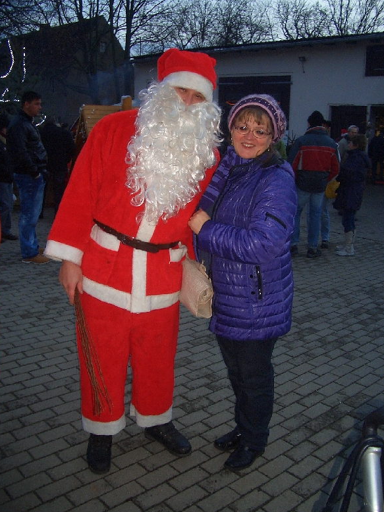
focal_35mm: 36
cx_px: 190
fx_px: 533
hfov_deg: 39.6
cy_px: 253
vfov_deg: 51.4
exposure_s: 1/40
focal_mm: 5.8
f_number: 2.6
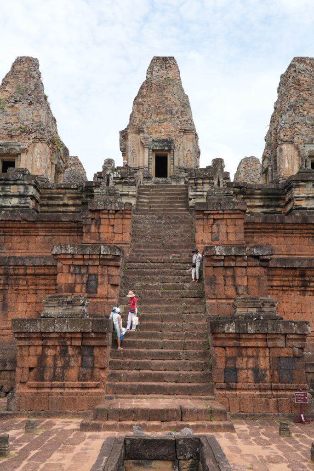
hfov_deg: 37.9
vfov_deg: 54.4
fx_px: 458
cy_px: 236
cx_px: 157
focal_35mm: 35
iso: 100
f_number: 7.1
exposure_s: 1/200
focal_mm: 35
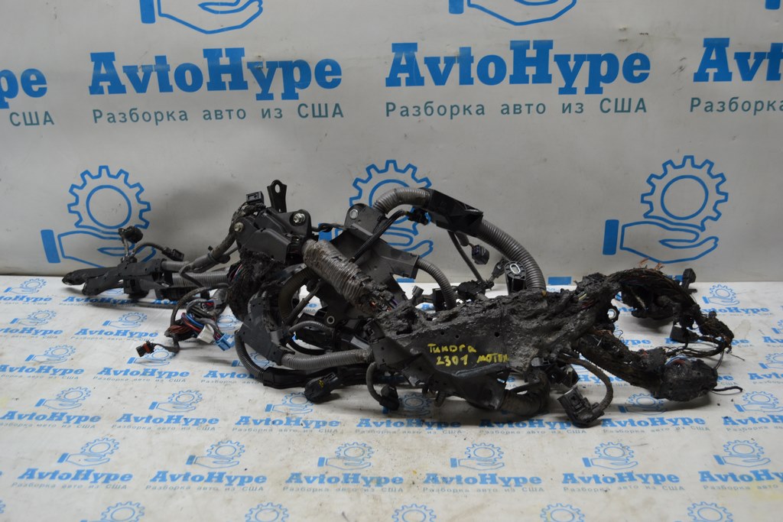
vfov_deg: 36.9
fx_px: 783
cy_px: 261
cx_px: 392
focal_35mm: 36
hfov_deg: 53.1
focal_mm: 24
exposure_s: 1/100
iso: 400
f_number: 5
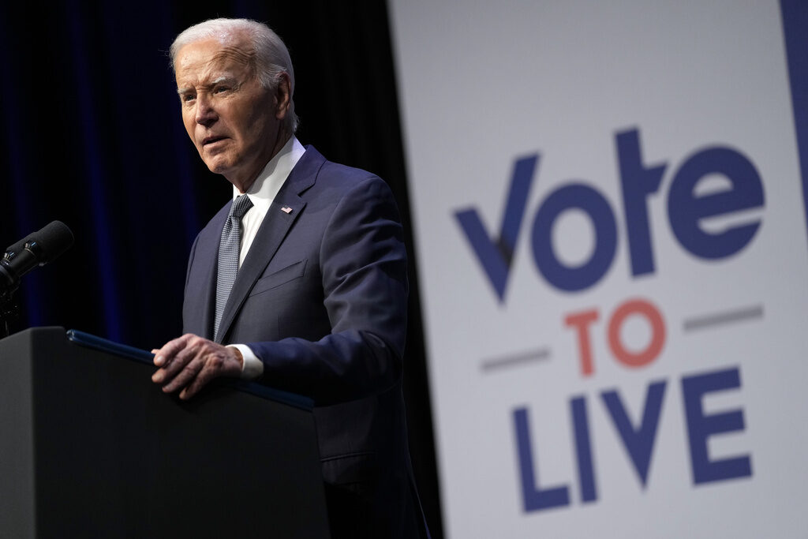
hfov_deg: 12.2
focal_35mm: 168
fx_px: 3771
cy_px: 270
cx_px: 404
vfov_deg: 8.2
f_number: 3.2
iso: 2000
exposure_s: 1/250
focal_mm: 168
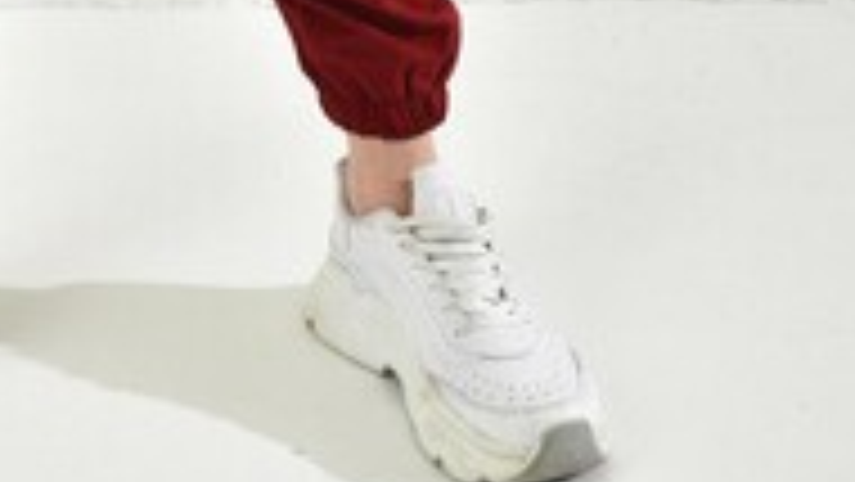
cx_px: 126
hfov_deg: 20.2
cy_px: -586
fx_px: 2358
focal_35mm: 104
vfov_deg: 10.4
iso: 100
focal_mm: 35
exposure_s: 1/160
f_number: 7.1
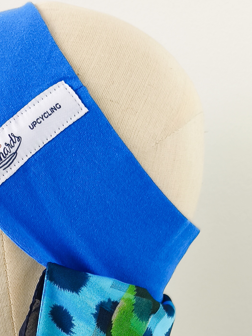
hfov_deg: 21.4
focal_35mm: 68
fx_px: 660
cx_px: 65
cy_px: 443
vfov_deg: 24.7
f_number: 1.65
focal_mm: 6.14
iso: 50
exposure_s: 1/30
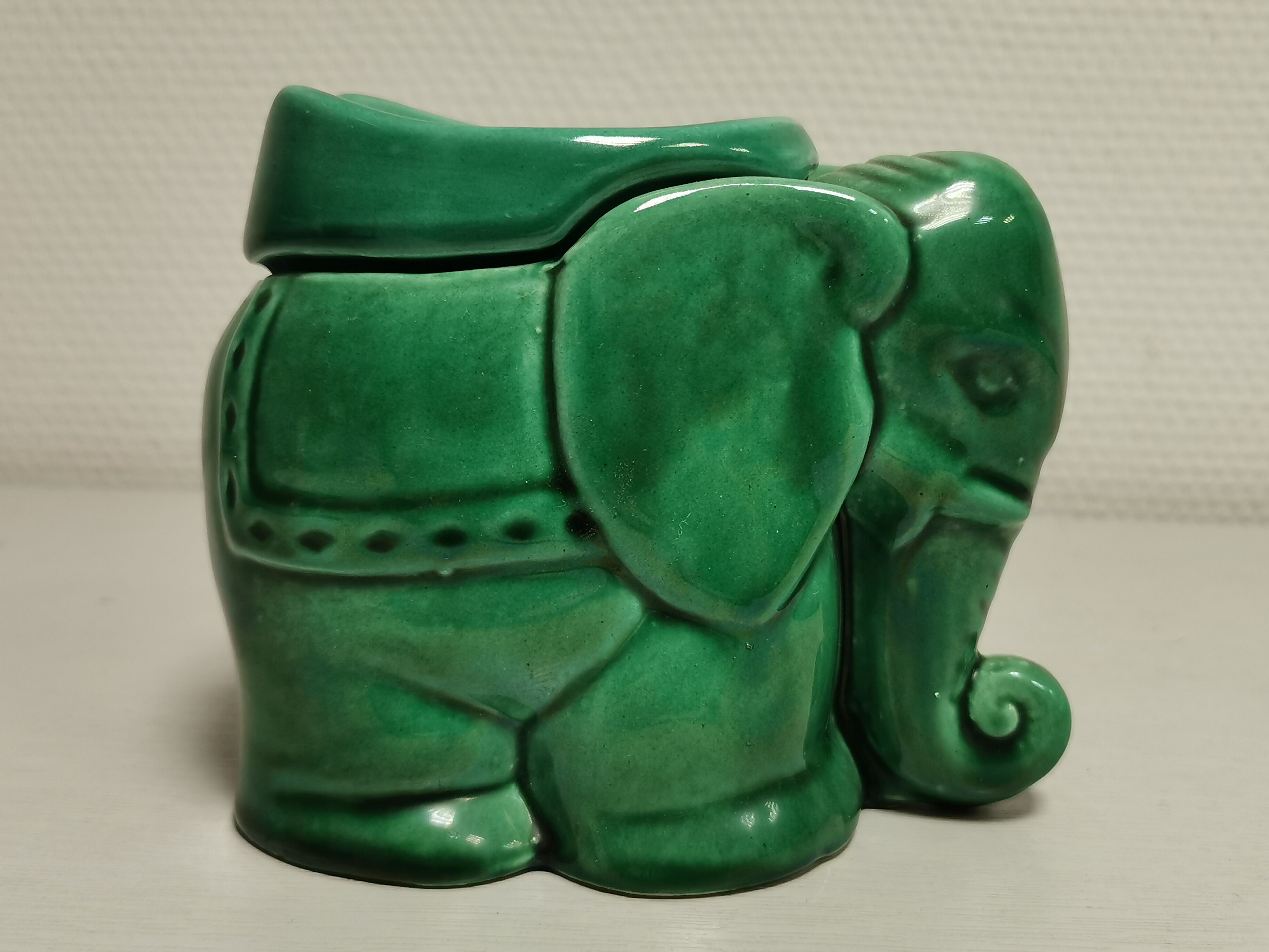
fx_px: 1466
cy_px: 476
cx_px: 634
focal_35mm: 40
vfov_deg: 36.0
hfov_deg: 46.8
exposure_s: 1/100
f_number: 1.8
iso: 160
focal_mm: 5.58
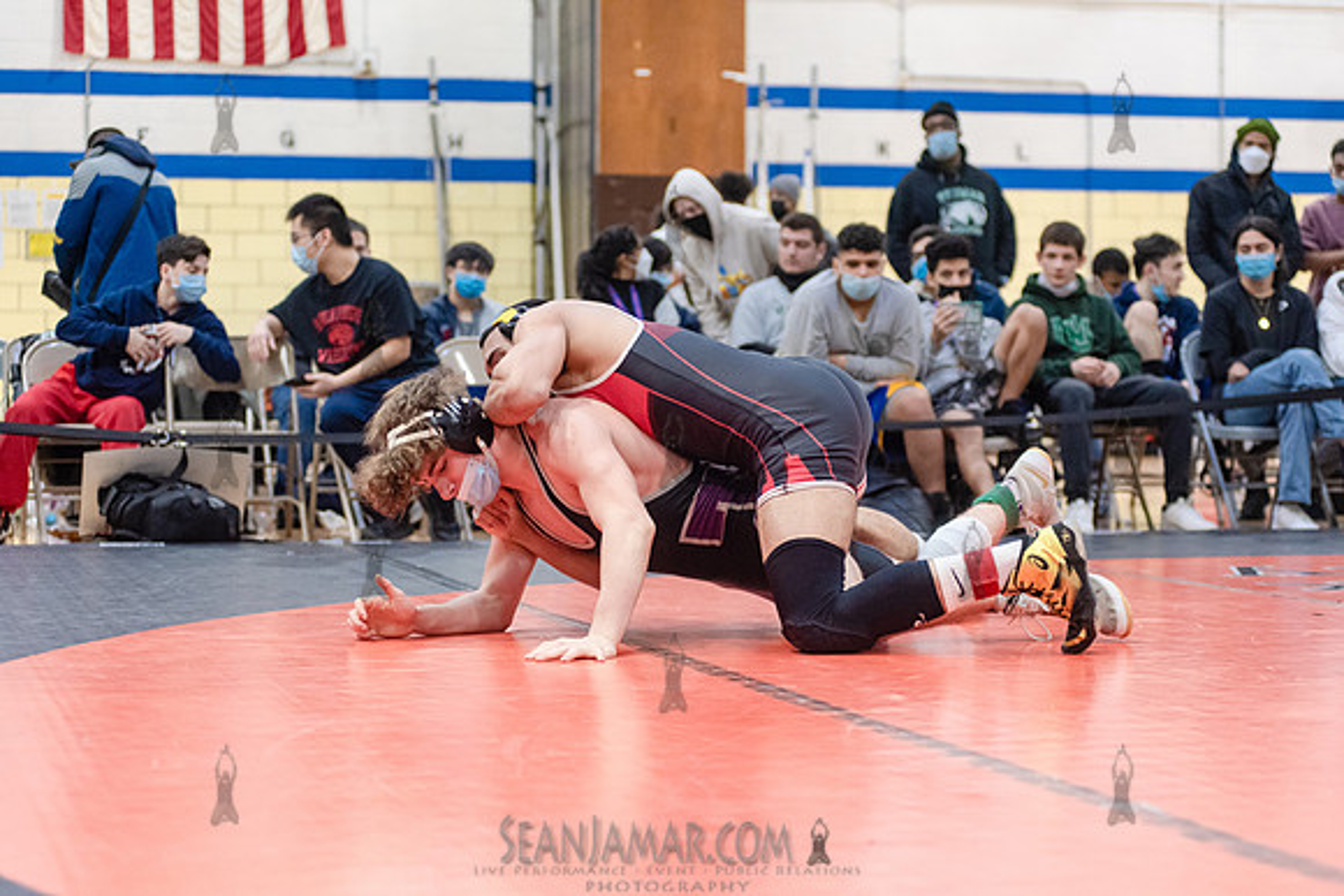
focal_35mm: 80
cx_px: 672
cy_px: 448
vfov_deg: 17.1
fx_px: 2987
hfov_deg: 25.4
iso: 4000
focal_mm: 80
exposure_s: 1/320
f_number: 3.5
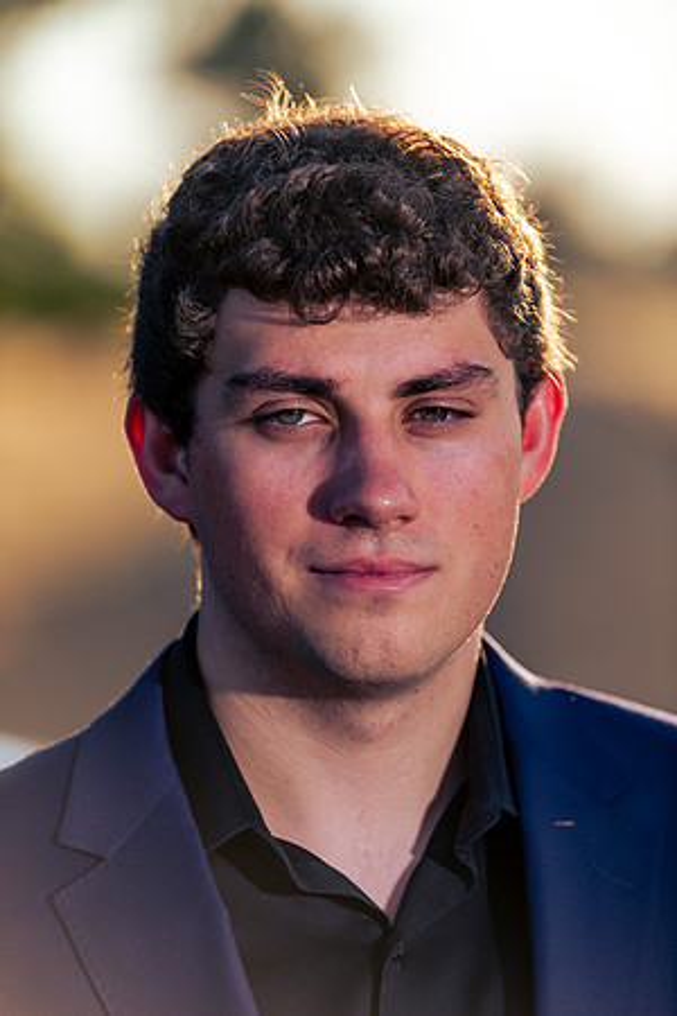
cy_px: 508
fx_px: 5641
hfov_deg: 6.9
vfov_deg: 10.3
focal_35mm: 200
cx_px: 338
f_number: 4
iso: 31
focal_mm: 200
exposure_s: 1/250
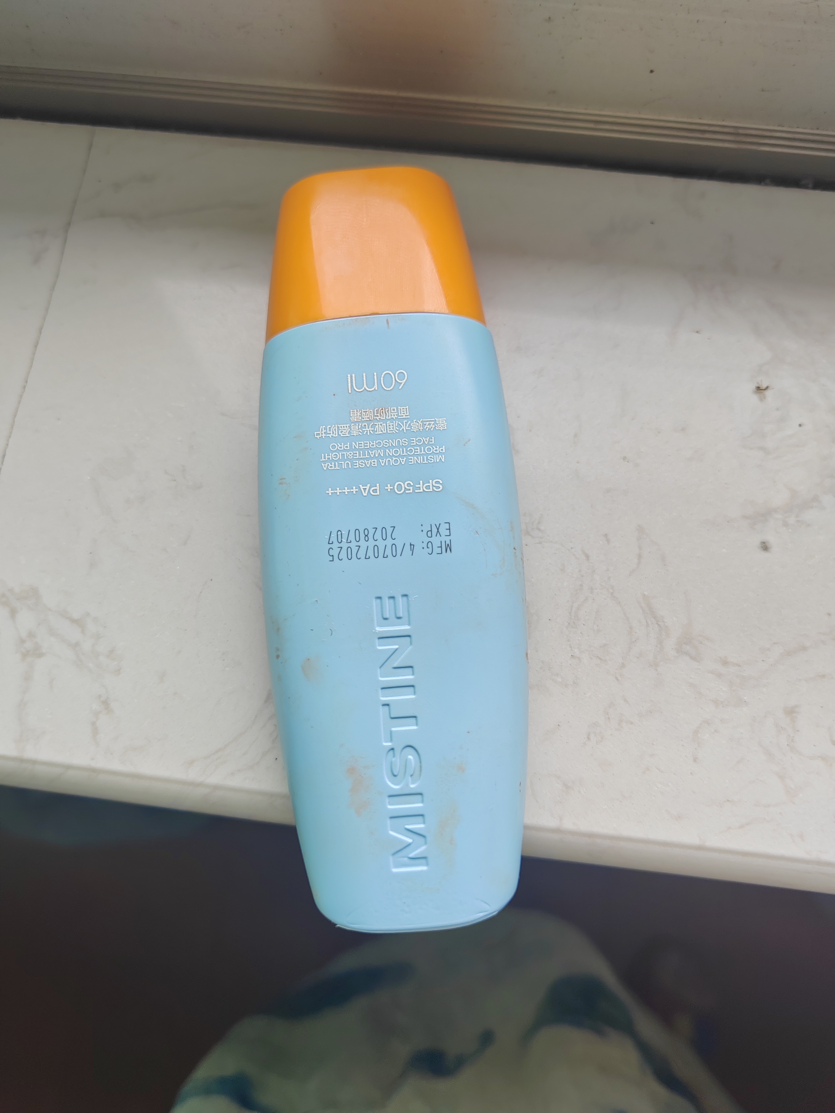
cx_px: 418
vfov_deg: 65.3
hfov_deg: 51.4
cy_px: 556
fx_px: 868
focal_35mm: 27
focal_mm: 5.52
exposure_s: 1/130
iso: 100
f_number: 1.9
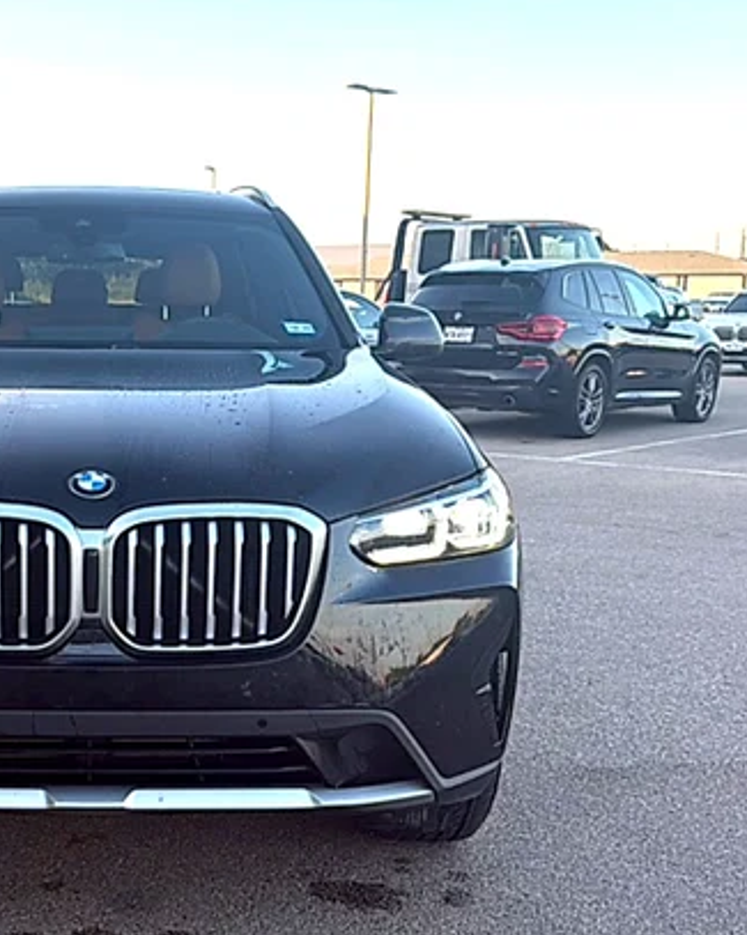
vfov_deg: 43.7
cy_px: 550
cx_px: 80
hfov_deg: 33.8
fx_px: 1162
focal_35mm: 42
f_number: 1.78
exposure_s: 1/551
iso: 100
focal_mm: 6.76
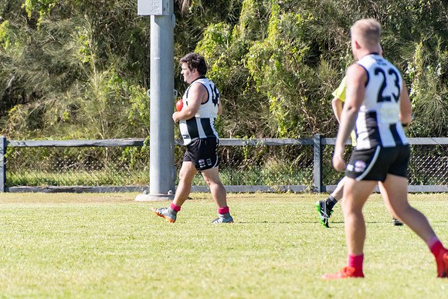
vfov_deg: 1.9
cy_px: 121
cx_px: 181
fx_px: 9014
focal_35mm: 724
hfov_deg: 2.8
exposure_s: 1/2000
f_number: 6.3
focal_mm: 400
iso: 800
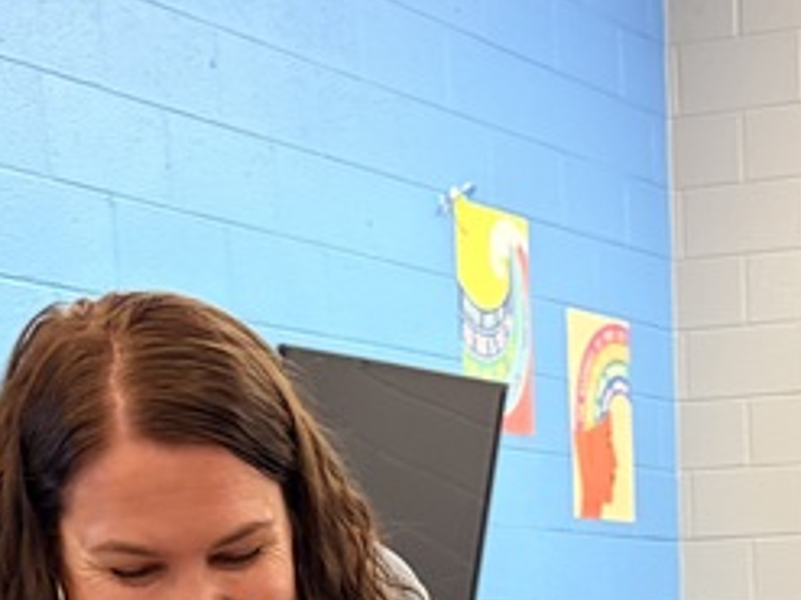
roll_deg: +1.3
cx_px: 736
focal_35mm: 108
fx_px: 2498
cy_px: 1161
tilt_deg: -11.9
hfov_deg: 17.9
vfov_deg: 12.3
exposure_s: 1/60
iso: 160
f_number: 1.6
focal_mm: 5.96
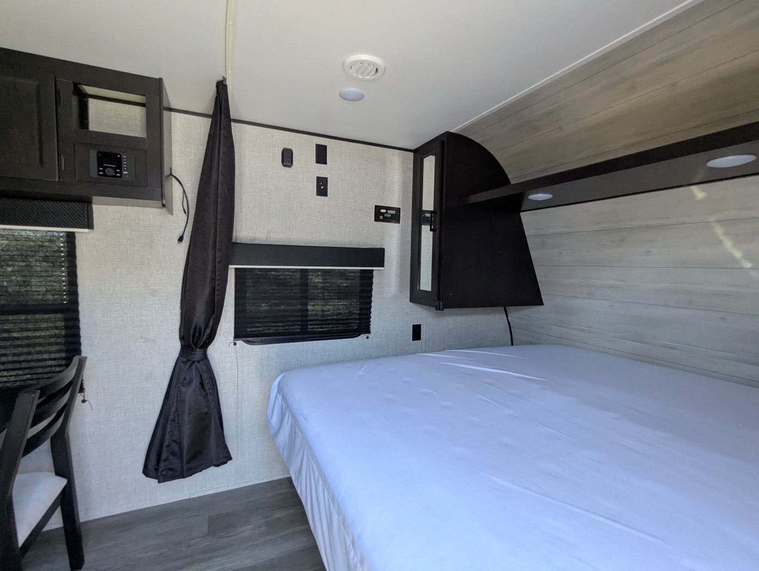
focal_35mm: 16
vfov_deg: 78.2
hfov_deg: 94.4
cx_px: 380
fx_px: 351
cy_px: 286
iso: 440
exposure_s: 1/80.7
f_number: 2.2
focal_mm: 2.35
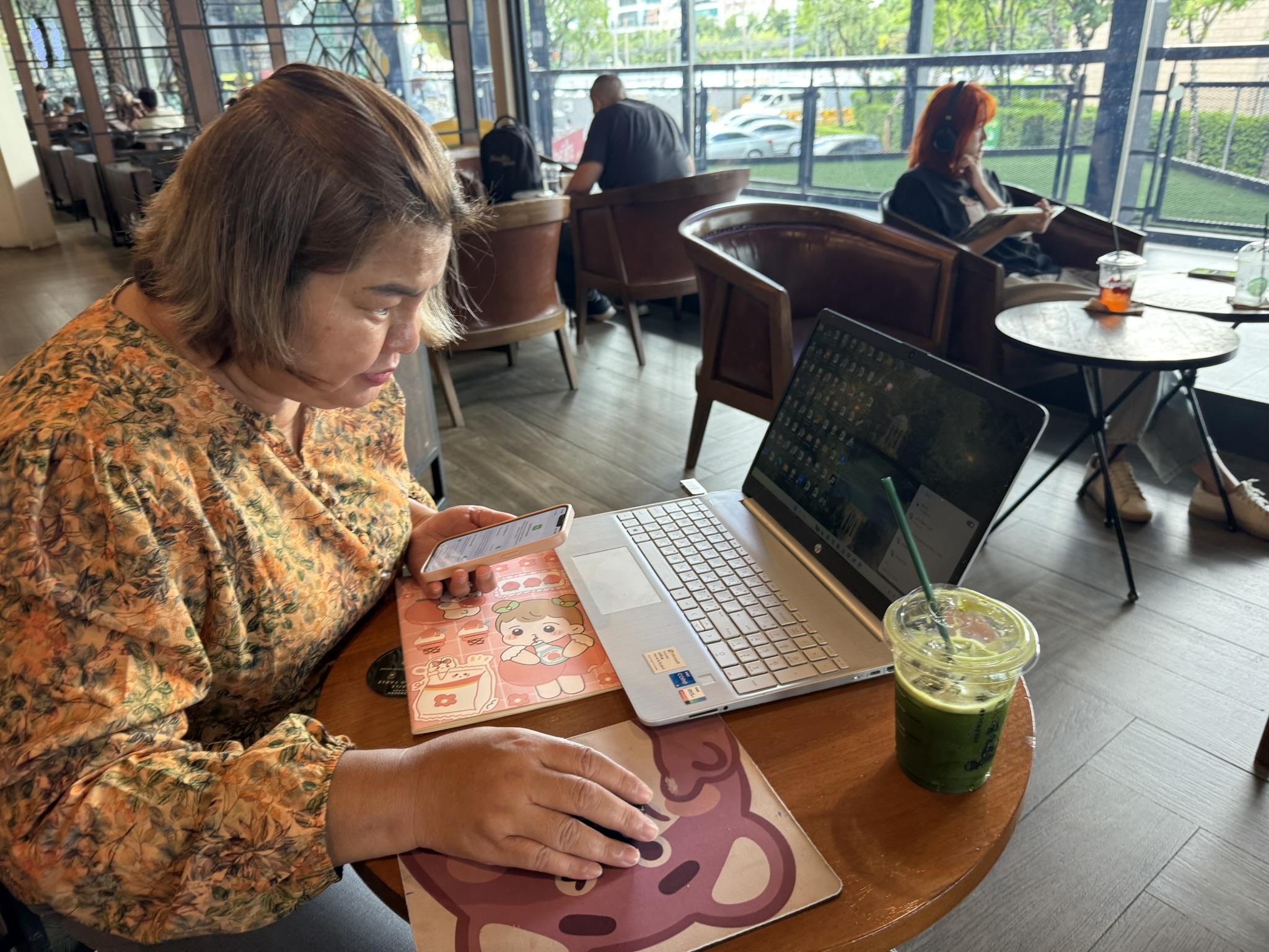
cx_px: 634
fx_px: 880
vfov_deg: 56.8
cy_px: 476
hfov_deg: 71.6
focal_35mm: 24
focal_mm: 6.76
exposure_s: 1/50
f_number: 1.78
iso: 125
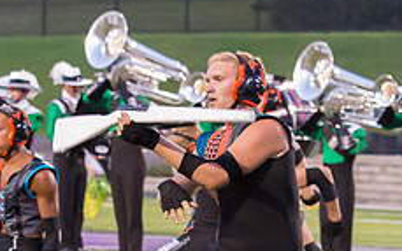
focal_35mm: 336
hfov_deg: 6.3
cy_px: 199
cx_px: 255
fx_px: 3680
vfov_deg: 3.9
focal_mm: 90
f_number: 5
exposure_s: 1/500
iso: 5000
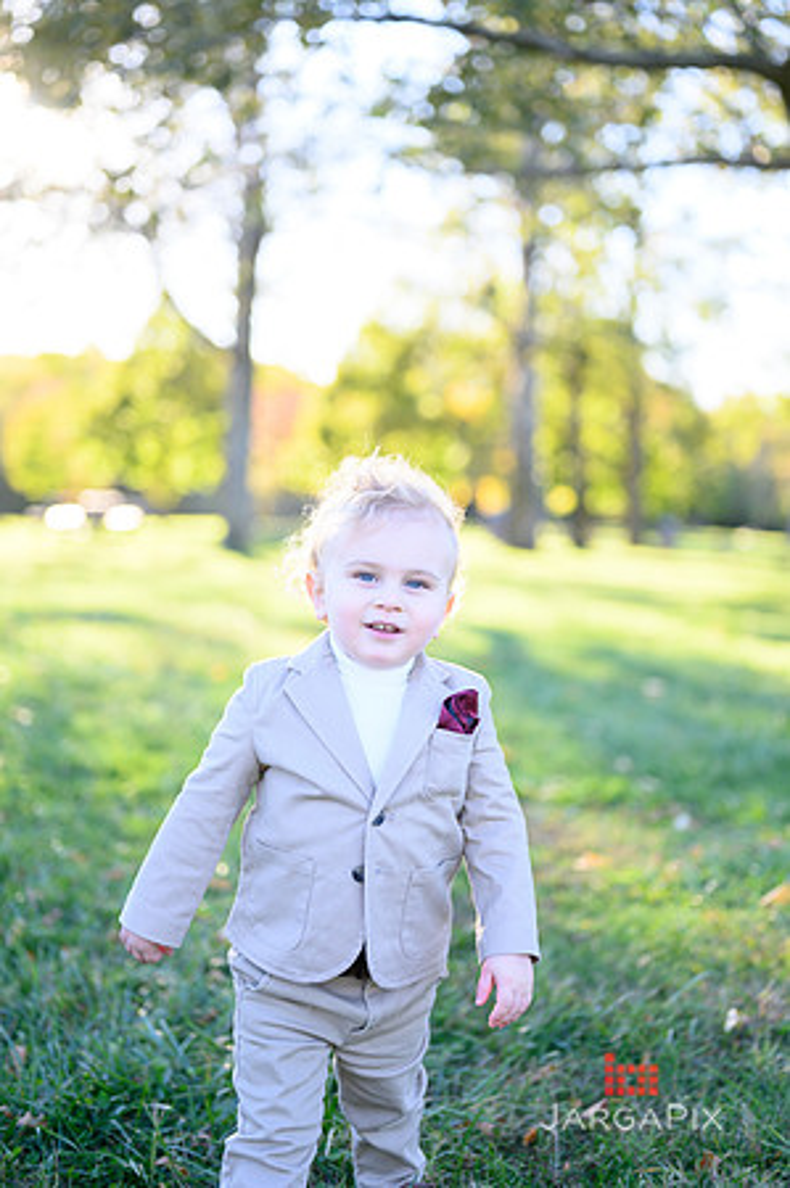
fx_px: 1650
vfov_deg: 39.6
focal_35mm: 50
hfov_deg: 26.9
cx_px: 395
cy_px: 594
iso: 320
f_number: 2
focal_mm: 50
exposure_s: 1/800
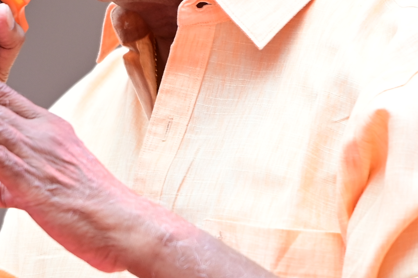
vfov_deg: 1.6
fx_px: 9759
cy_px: 175
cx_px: 232
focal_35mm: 841
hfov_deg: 2.5
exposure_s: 1/200
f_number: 2.8
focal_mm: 200
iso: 500
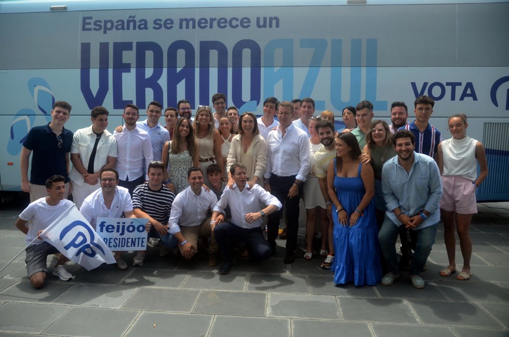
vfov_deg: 47.7
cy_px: 168
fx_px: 381
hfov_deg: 67.5
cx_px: 254
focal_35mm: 27
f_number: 4
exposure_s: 1/1000
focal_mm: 18
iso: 400
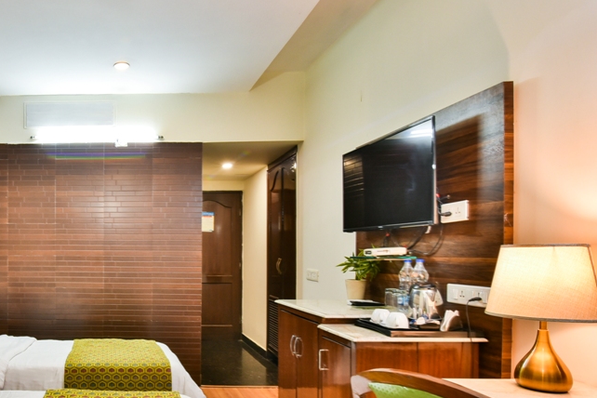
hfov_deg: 60.4
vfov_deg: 47.4
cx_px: 97
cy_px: 252
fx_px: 448
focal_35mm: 27
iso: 640
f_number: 7.1
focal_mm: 16
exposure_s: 1/10
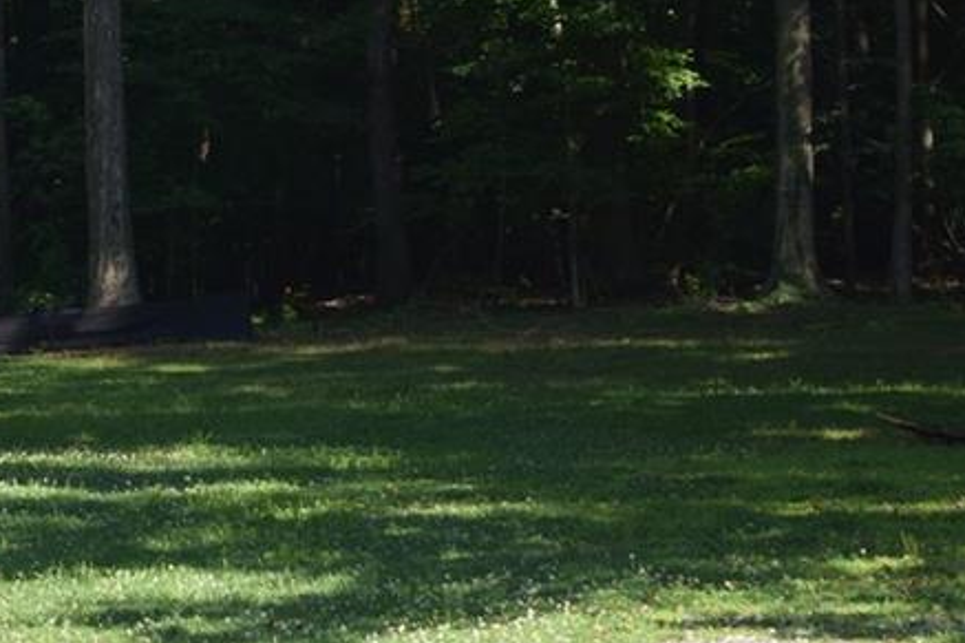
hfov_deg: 10.6
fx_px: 5176
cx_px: 11
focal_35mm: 193
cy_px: 130
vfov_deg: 7.1
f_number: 5.6
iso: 100
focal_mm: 55
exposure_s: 1/200
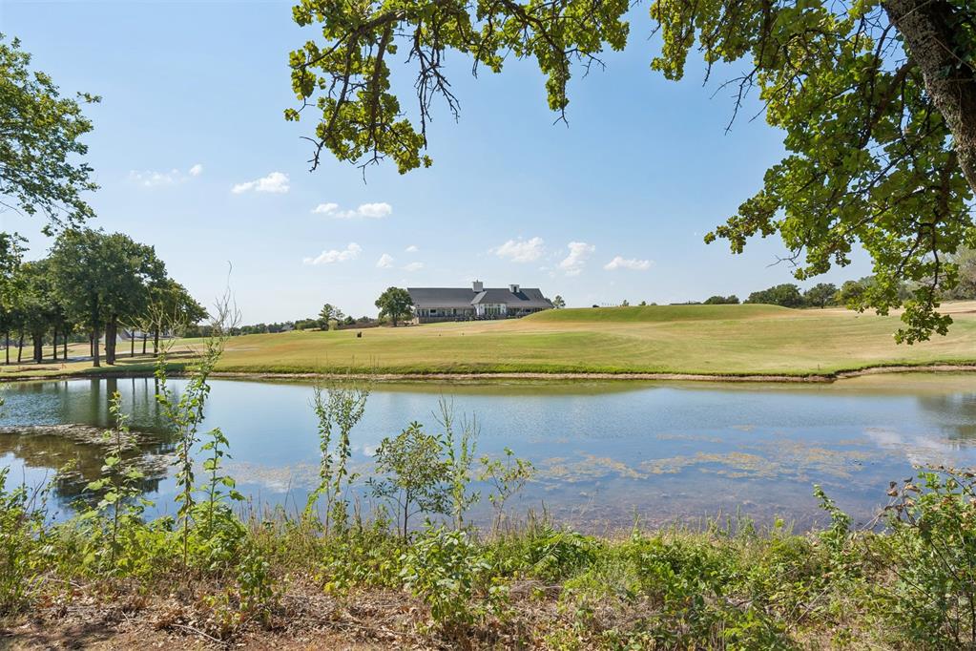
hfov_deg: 84.0
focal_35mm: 20
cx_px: 488
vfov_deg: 61.9
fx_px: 542
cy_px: 326
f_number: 8
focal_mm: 20
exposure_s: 1/800
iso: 200
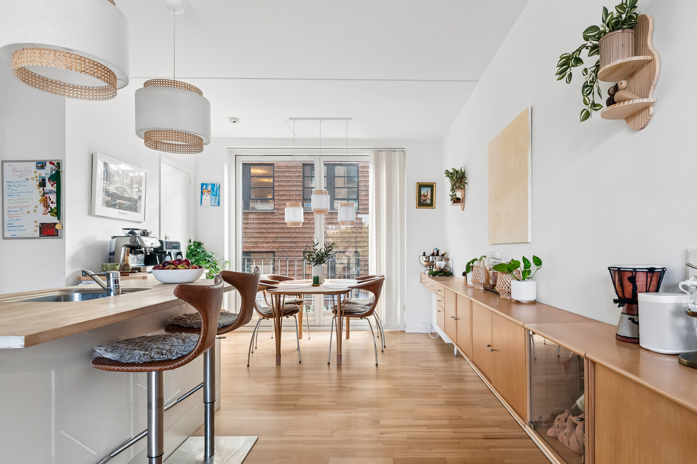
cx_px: 348
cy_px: 232
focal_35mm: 18
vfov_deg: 67.4
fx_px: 348
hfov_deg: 90.0
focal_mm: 12
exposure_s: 1/3.33
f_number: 10
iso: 200
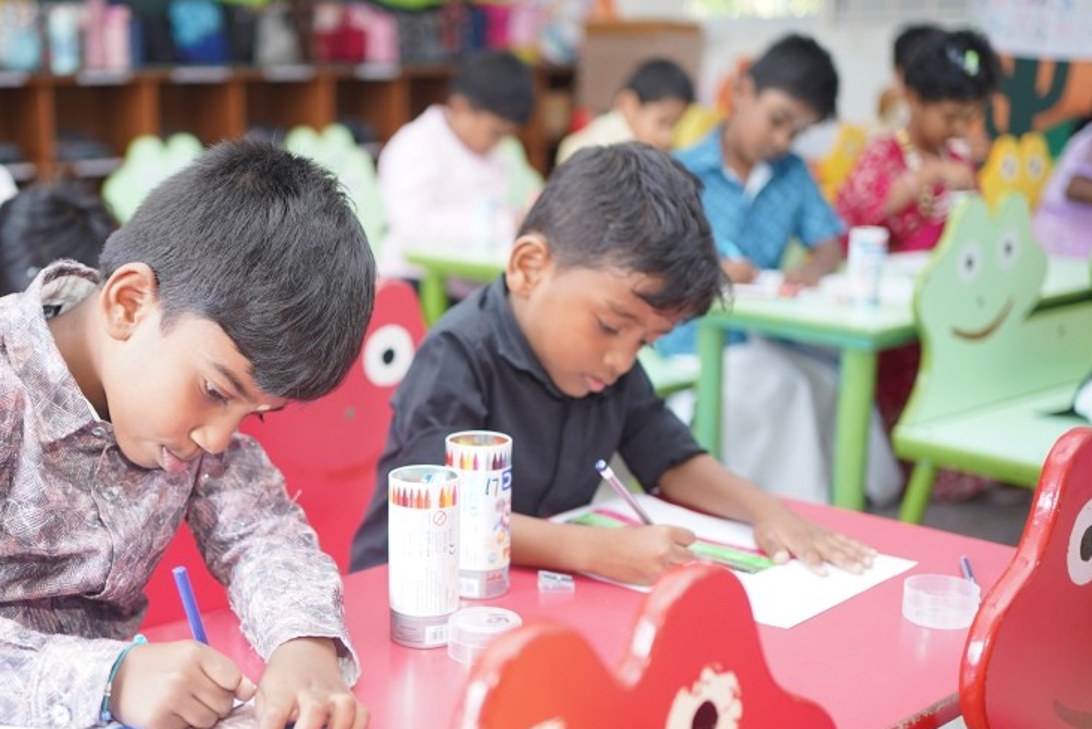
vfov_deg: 27.4
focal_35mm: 49
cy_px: 482
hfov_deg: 39.7
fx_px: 1487
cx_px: 345
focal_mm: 35
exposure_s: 1/100
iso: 320
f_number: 2.2
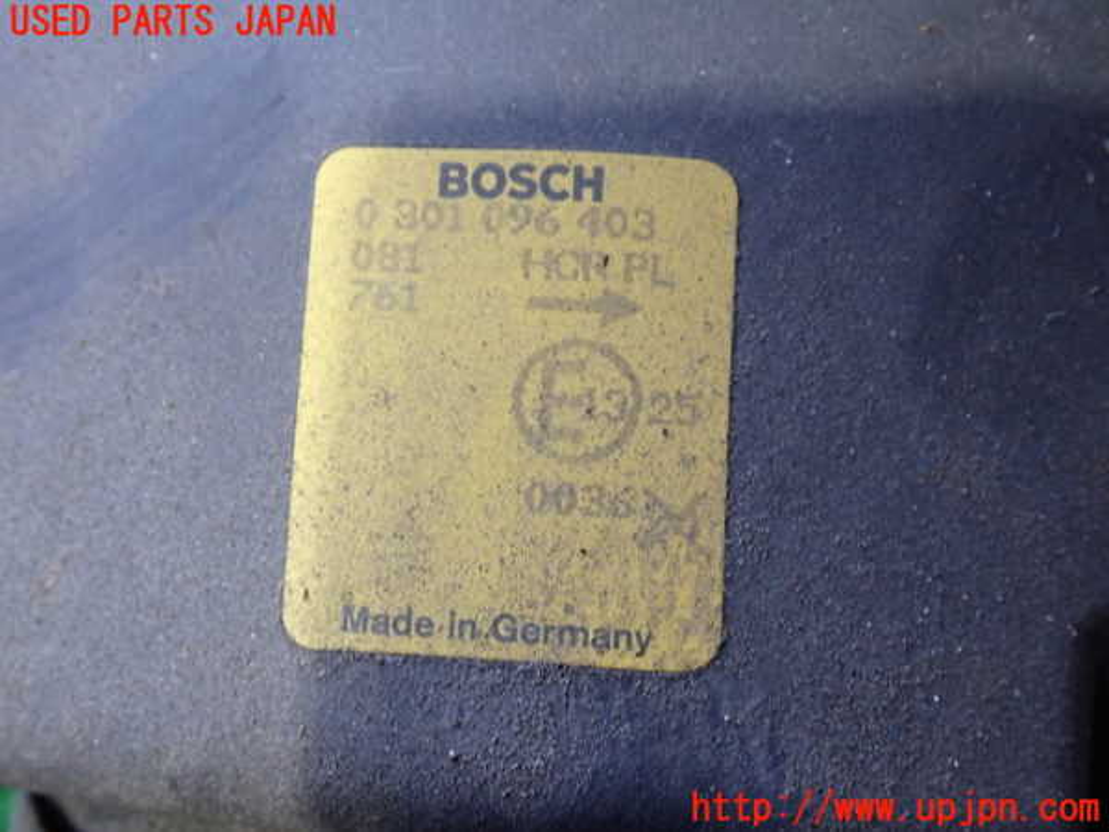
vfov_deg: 32.9
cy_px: 416
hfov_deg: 42.9
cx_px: 554
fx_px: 1410
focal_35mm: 44
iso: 640
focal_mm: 7.84
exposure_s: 1/40
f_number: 2.9
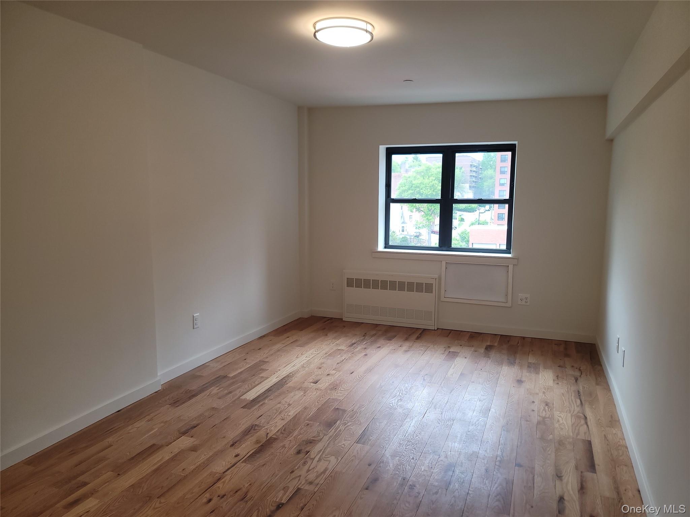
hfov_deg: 69.4
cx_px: 345
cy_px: 258
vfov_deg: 54.9
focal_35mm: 25
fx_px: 498
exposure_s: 1/60
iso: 40
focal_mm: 7
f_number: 1.8
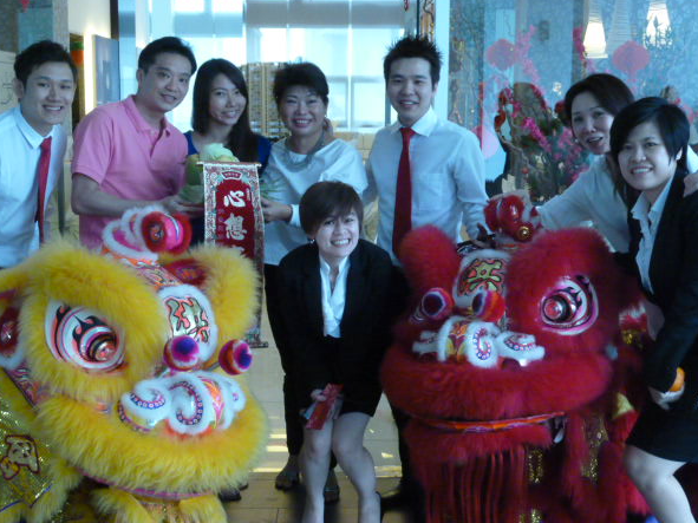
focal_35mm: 52
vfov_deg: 28.0
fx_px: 1048
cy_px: 249
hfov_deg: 36.8
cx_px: 344
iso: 800
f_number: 4.3
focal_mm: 8.6
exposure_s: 1/60
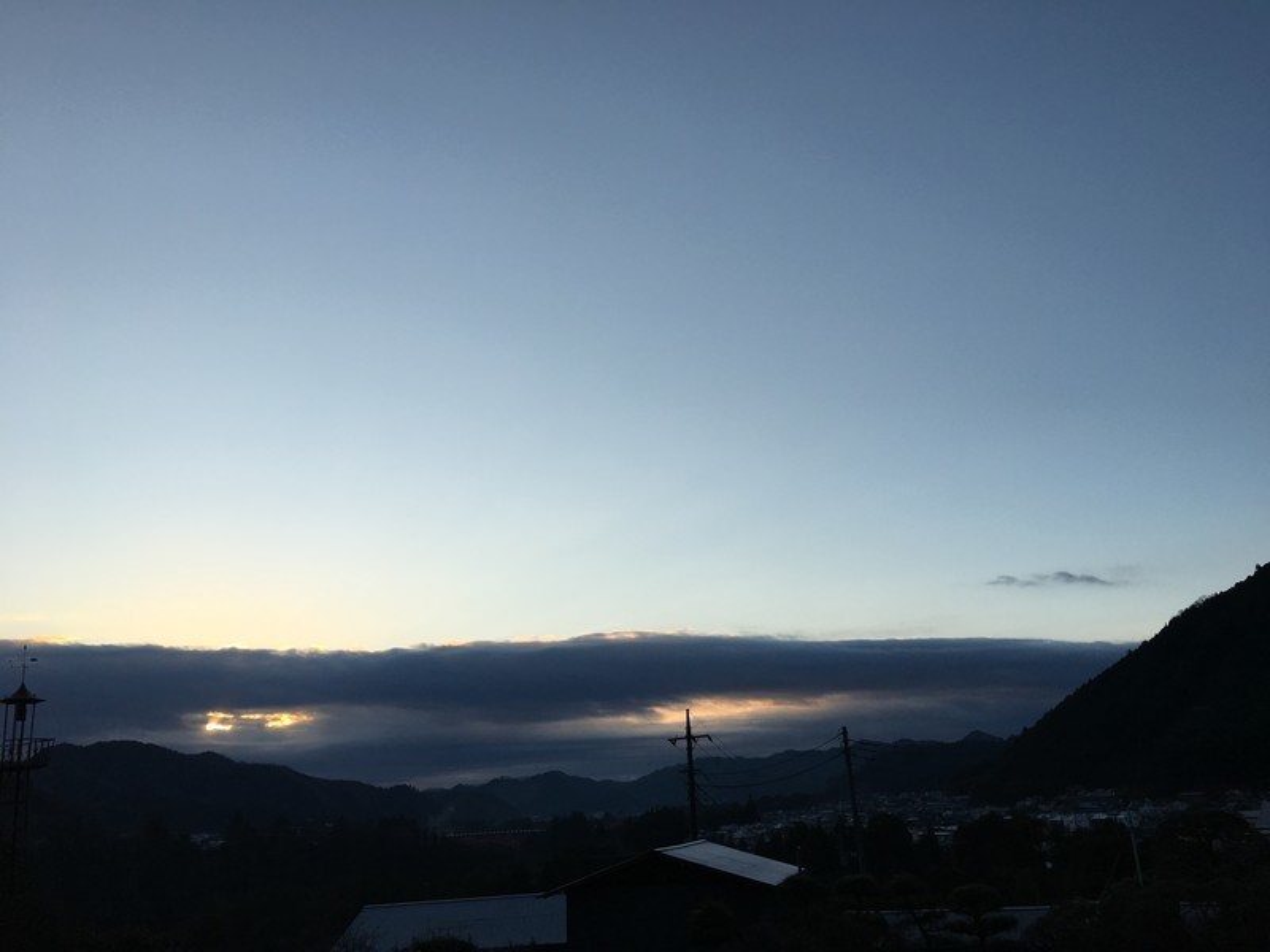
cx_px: 635
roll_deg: +2.7
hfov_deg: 61.7
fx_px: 1064
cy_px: 476
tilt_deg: +16.5
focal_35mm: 29
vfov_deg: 48.2
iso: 25
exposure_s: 1/1570
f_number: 2.2
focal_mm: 4.15
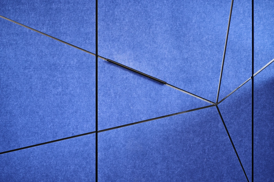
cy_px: 91
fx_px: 266
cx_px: 137
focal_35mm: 35
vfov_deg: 37.8
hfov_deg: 54.5
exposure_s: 1/50
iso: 400
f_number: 3.2
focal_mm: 35
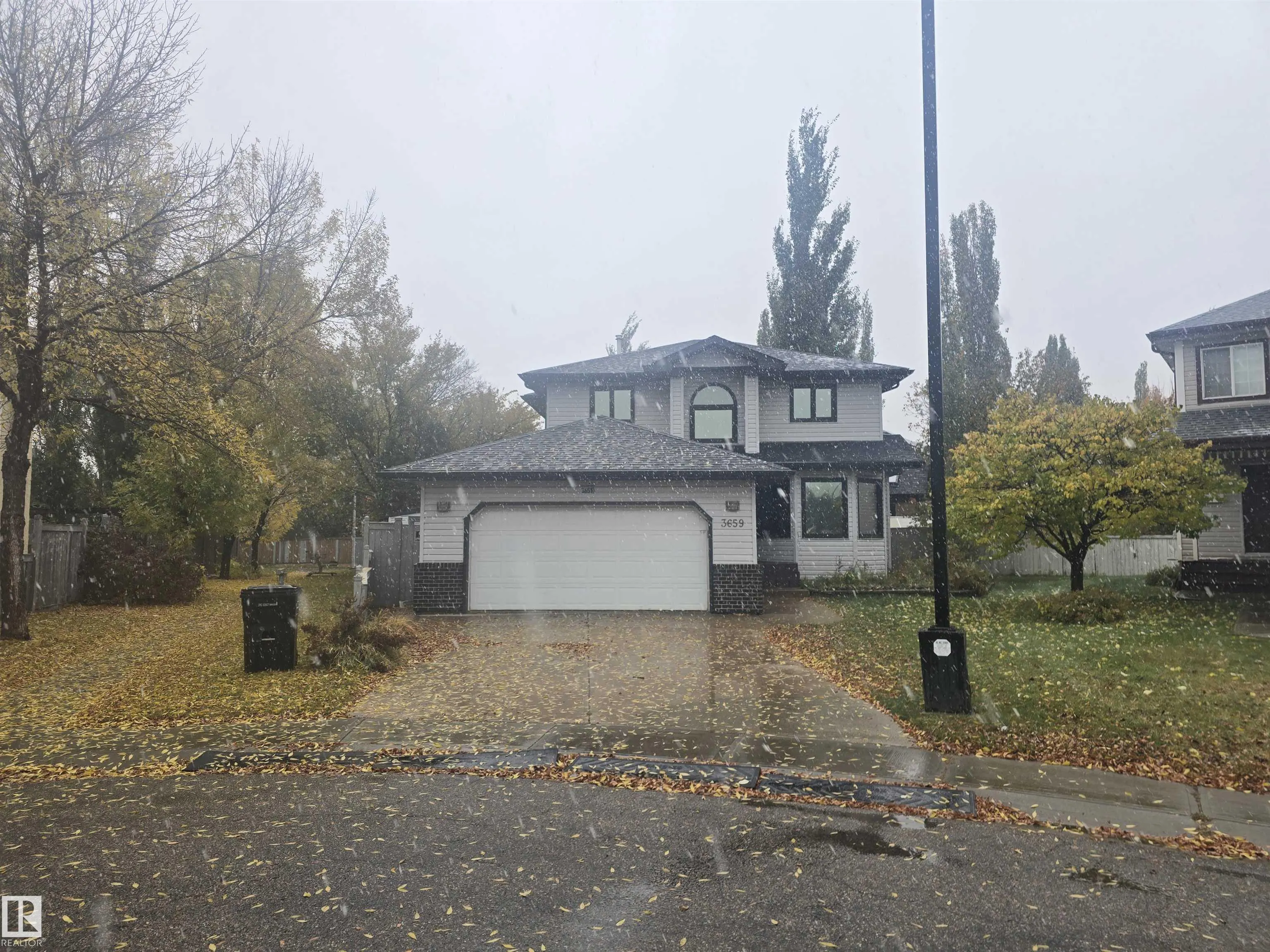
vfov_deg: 58.9
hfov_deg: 73.9
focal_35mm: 23
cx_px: 635
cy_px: 476
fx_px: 844
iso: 12
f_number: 1.7
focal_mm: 6.3
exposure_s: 1/201
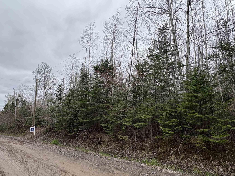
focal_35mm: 21
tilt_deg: +9.4
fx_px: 143
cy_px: 88
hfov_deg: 78.7
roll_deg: +0.2
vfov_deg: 63.4
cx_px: 131
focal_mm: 2.22
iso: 40
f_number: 2.2
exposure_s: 1/641
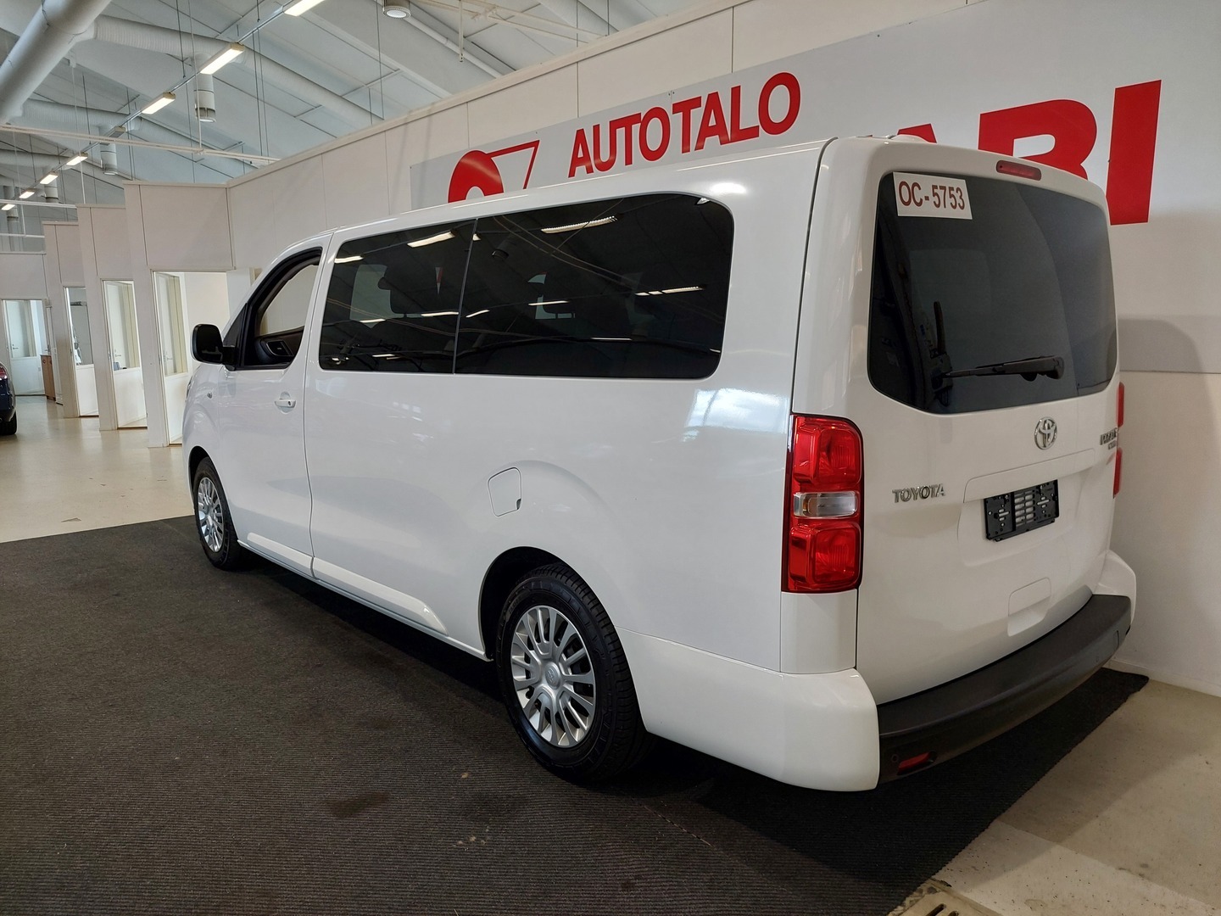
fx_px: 882
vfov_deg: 54.9
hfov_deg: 69.4
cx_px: 610
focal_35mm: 25
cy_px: 458
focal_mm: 5.23
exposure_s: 1/50
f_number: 1.8
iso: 50
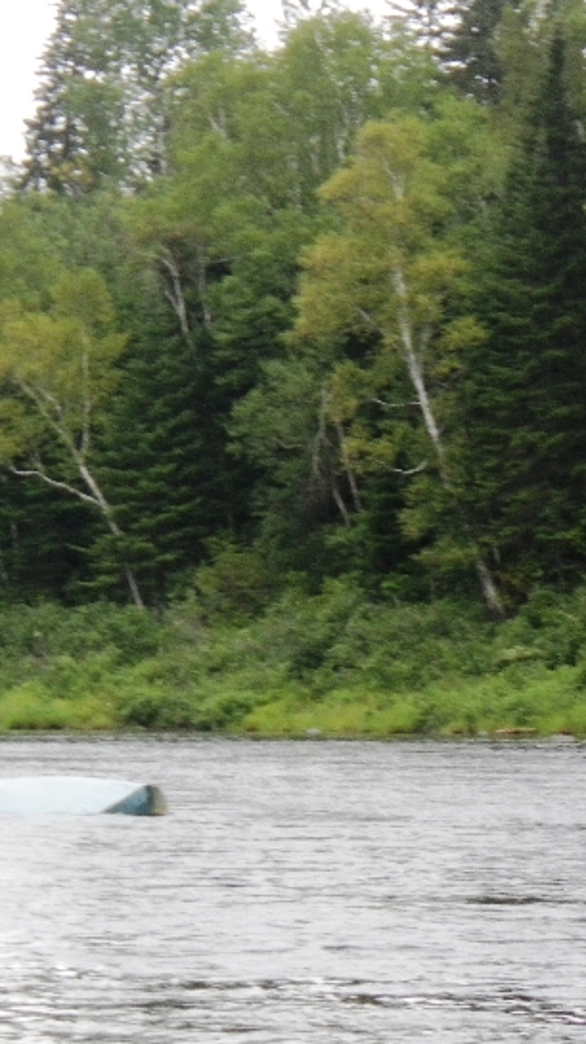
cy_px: 523
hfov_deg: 5.4
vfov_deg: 9.6
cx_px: 126
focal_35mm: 224
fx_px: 6196
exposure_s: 1/250
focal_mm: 25
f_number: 5.5
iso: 250
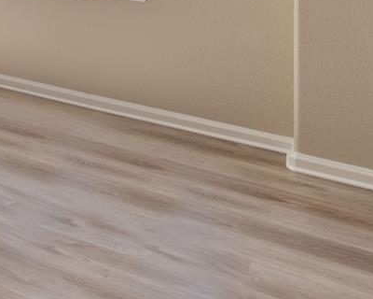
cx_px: -333
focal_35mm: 60
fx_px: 662
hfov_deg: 20.1
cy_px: -129
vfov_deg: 21.8
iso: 64
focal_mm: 16
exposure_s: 1/250
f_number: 8
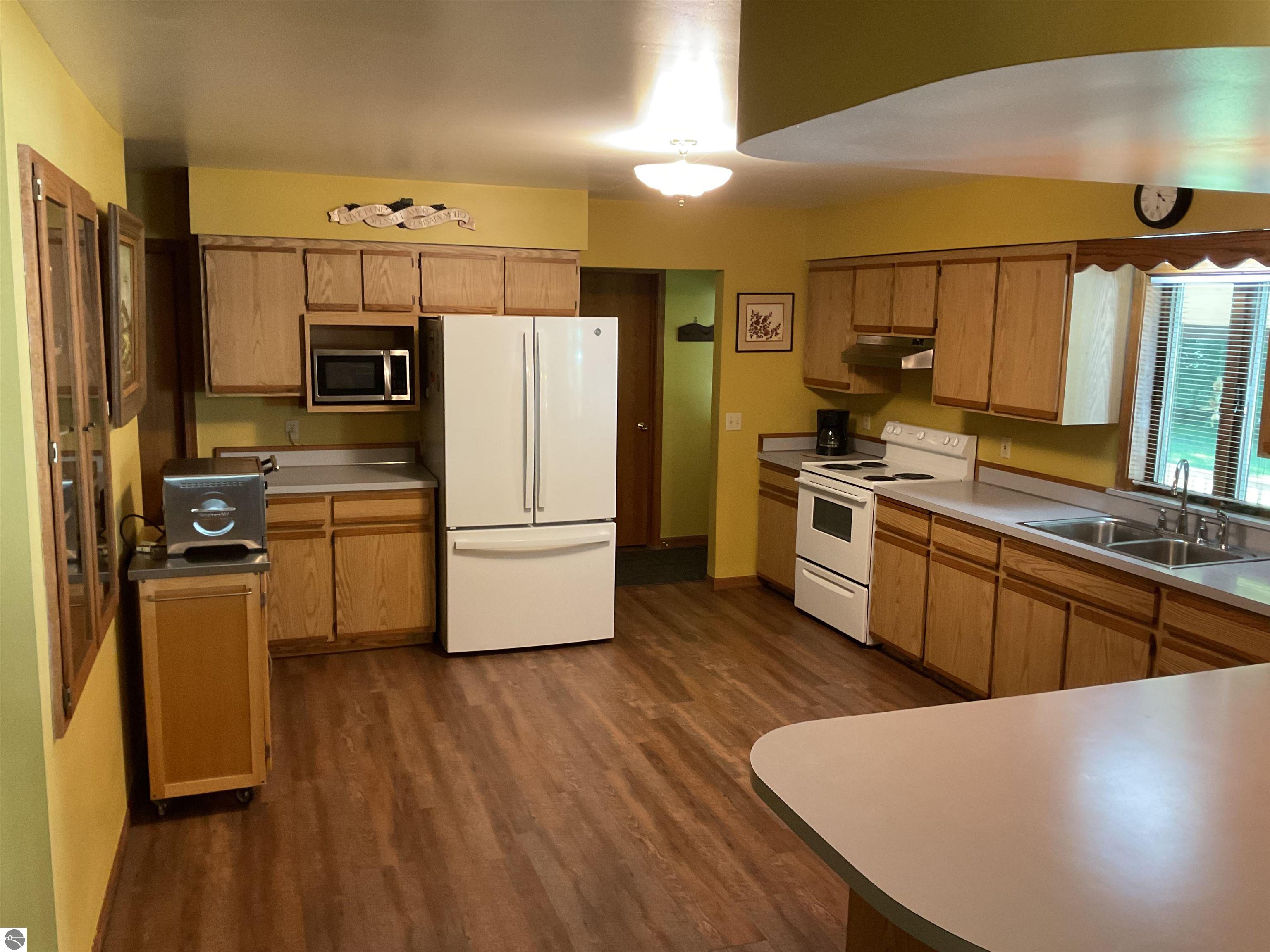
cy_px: 476
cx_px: 635
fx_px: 1064
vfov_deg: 48.2
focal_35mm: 29
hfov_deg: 61.7
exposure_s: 1/40
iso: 200
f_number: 1.8
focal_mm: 3
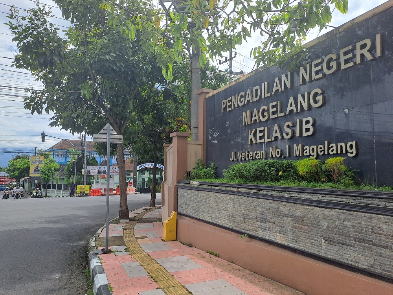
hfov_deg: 69.4
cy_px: 148
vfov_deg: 54.9
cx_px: 196
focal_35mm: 25
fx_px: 284
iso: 32
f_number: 1.8
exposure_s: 1/1739
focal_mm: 4.65
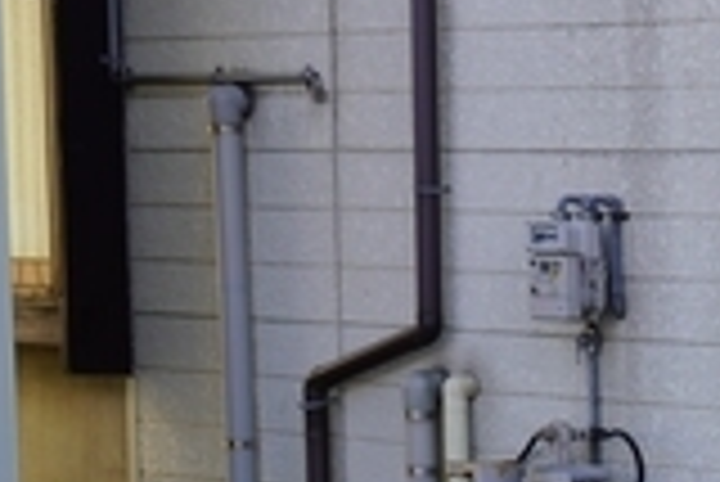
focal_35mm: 130
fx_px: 2602
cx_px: 1593
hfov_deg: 12.9
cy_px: 768
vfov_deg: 10.2
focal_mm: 26
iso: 100
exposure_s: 1/100
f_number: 6.3
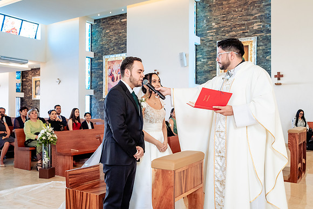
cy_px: 104
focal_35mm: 35
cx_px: 156
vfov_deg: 37.8
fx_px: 305
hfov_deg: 54.3
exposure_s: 1/125
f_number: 4.5
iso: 2000
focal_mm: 35
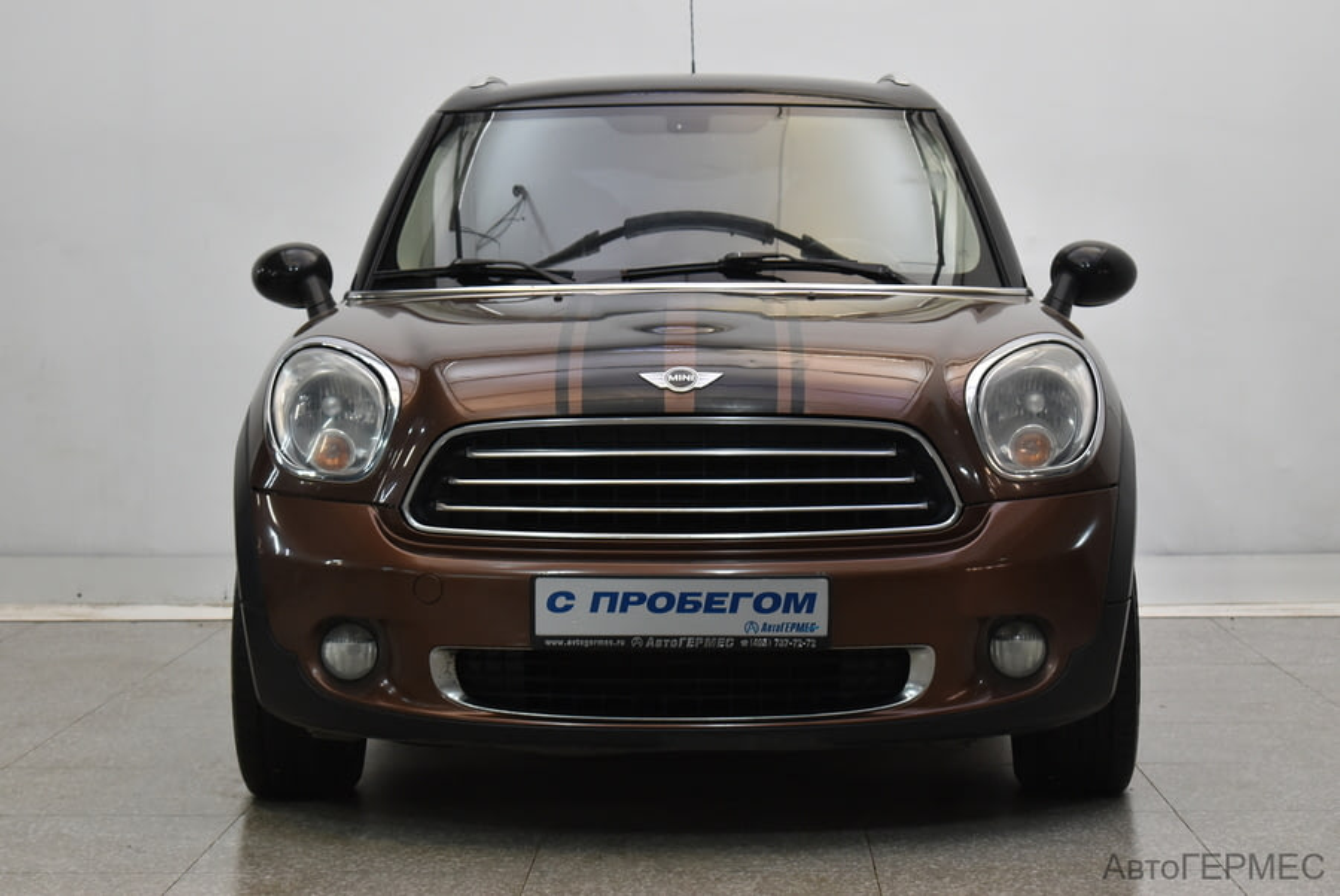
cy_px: 448
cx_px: 670
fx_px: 3074
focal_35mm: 82
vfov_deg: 16.6
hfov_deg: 24.6
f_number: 5.6
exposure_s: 1/50
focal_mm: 55
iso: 900
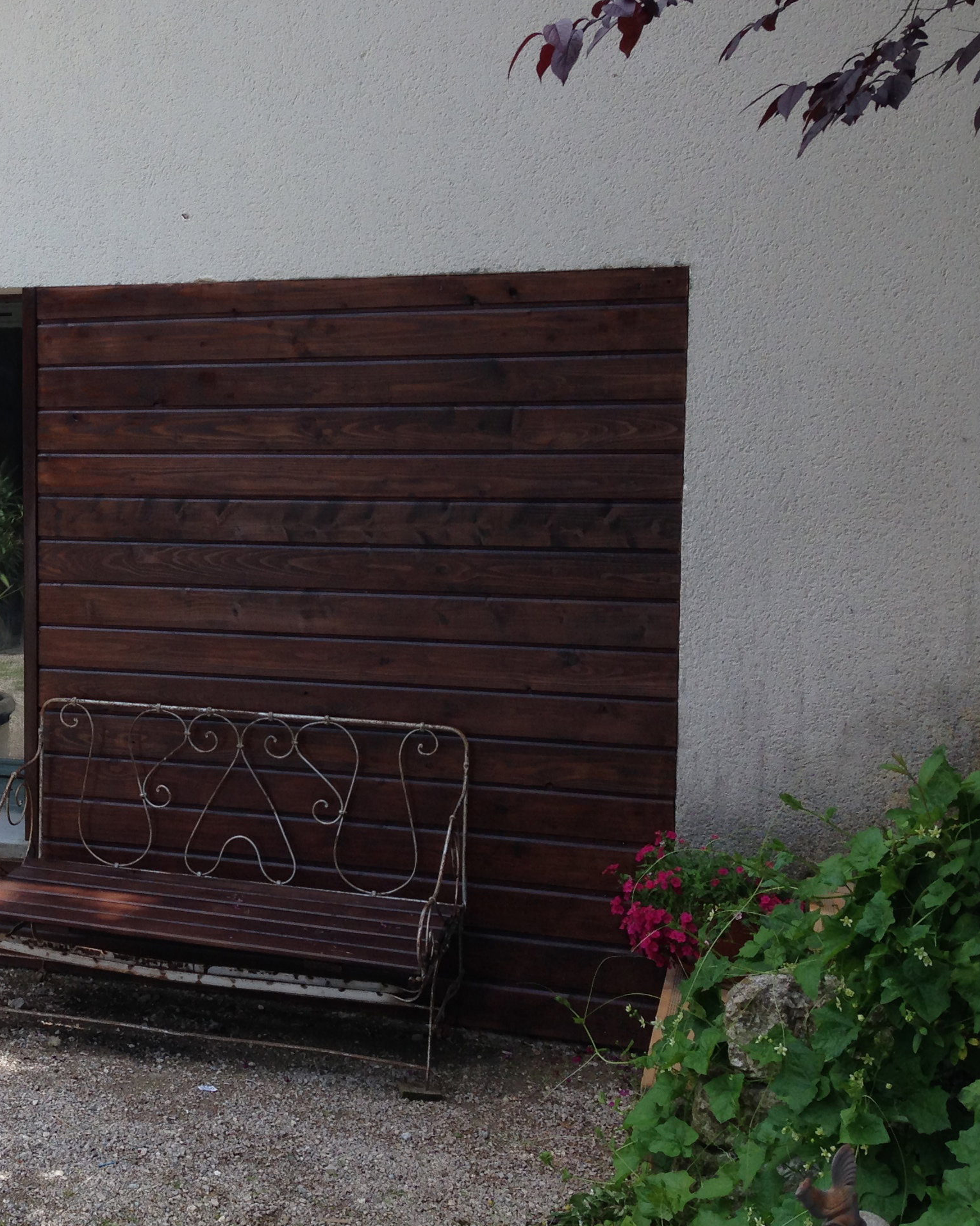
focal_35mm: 55
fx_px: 1995
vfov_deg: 34.1
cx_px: -44
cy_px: 543
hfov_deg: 25.9
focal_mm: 4.12
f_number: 2.4
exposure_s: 1/493
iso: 50
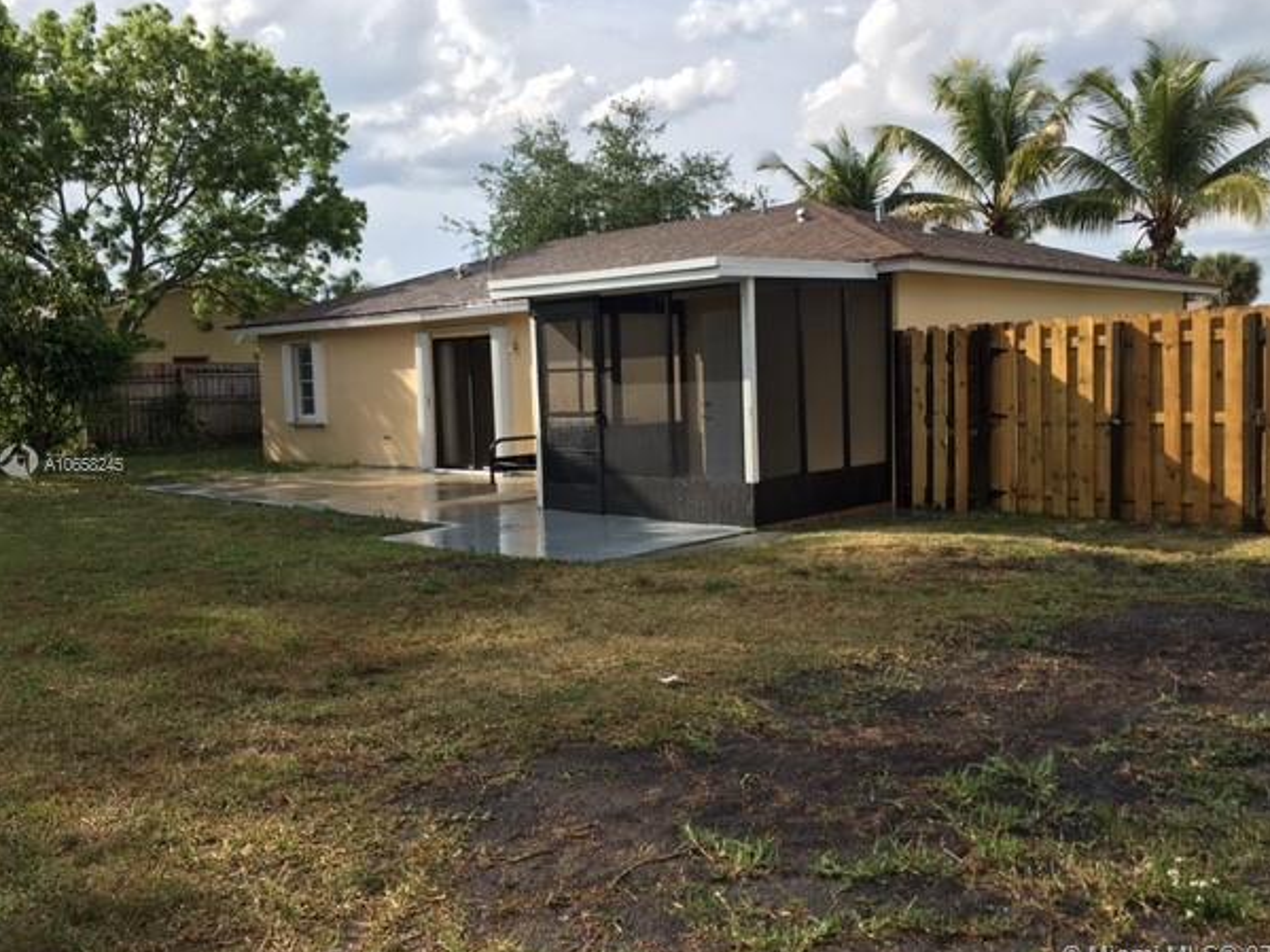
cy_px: 466
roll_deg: +1.0
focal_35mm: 31
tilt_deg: -2.1
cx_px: 672
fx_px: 1137
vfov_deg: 45.4
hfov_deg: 58.3
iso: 25
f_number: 2.2
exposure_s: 1/1261
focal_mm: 4.15
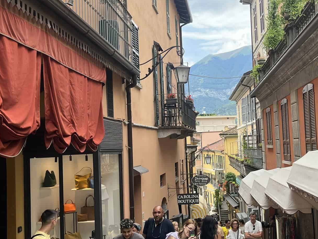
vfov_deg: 32.9
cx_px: 218
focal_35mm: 44
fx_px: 404
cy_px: 125
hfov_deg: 42.2
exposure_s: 1/508
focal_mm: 5.1
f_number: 1.6
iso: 50
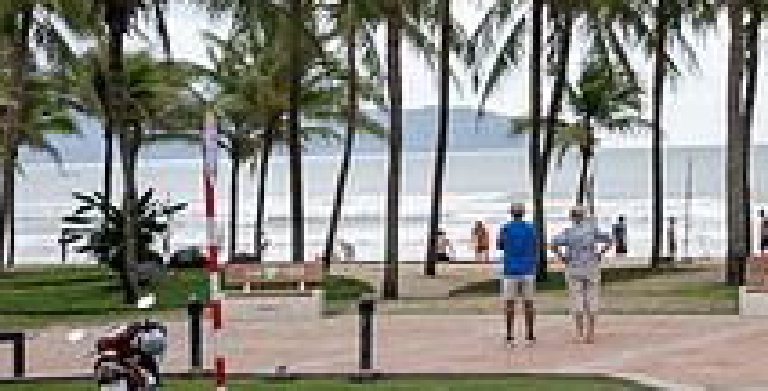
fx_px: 2231
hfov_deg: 19.2
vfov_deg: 9.9
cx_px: 688
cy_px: -53
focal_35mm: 112
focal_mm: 35
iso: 64
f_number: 2.8
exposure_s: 1/250
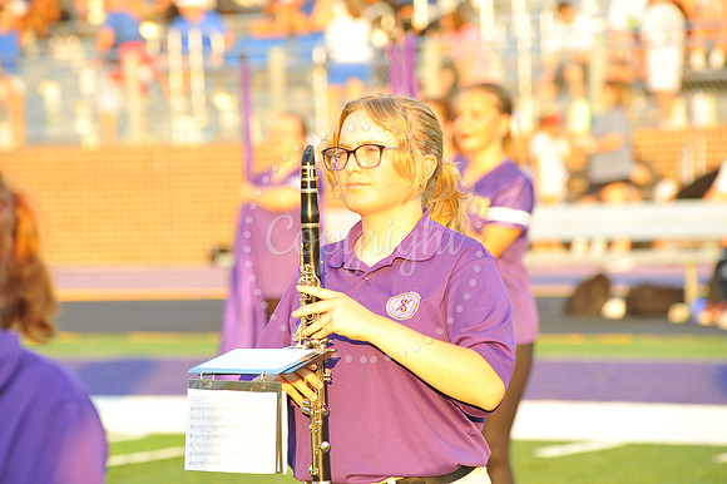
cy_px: 242
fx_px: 4036
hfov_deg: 10.3
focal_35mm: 200
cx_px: 364
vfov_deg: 6.9
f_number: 7.1
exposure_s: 1/80
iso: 250
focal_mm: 200
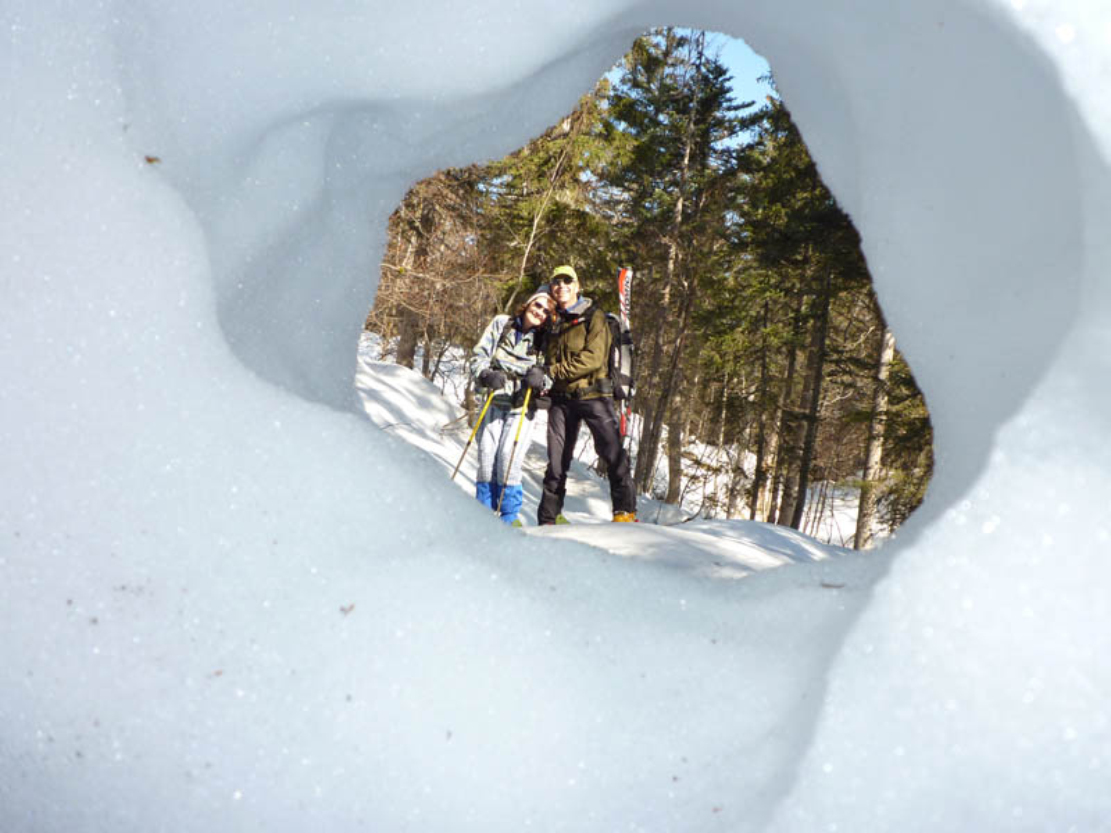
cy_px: 416
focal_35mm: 30
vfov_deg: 46.8
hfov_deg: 60.0
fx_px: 963
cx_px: 556
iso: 100
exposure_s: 1/250
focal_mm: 5.3
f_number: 3.4
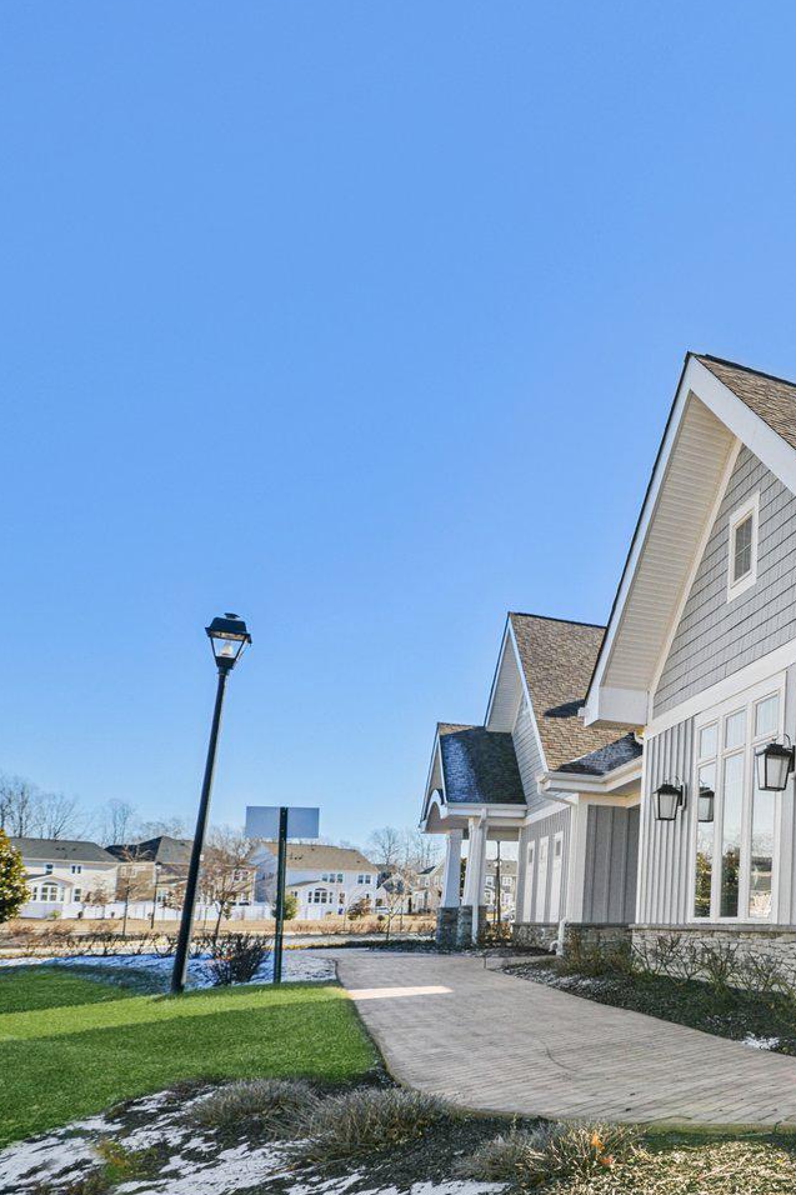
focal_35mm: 30
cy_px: 656
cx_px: 1173
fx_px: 995
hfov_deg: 28.9
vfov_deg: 61.8
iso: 100
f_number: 8
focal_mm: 14
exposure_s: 1/320
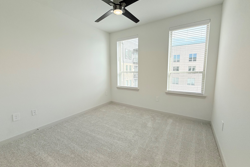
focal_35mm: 15
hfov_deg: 100.4
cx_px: 128
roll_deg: +0.1
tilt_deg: -6.4
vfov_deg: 77.3
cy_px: 83
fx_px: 104
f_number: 2.2
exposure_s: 1/370
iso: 64
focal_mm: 2.22
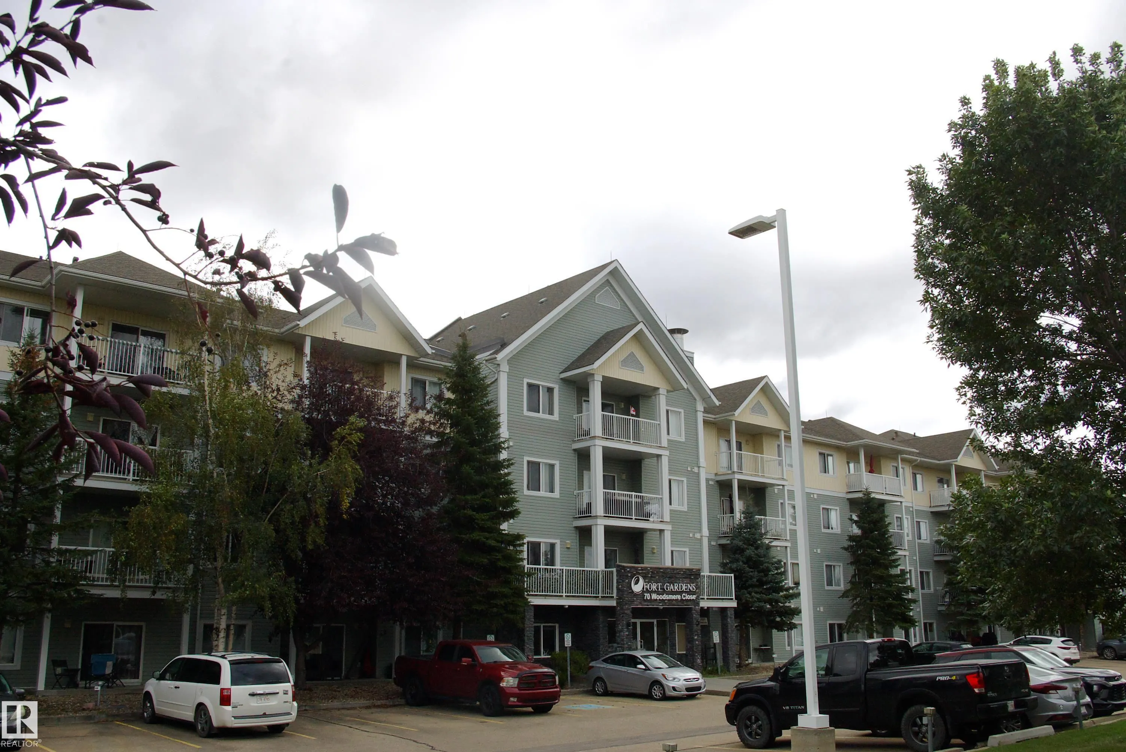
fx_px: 986
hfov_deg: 59.5
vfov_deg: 41.7
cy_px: 376
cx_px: 563
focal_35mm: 32
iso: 800
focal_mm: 21
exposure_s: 1/500
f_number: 13
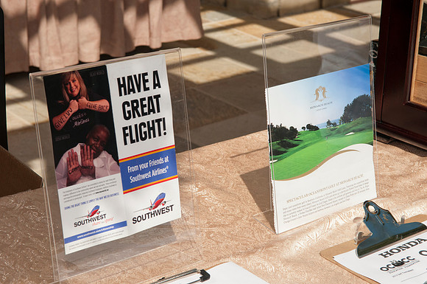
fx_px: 924
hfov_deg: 26.0
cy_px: 142
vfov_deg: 17.4
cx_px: 214
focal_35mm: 78
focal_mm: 52
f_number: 11
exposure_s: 1/320
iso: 200
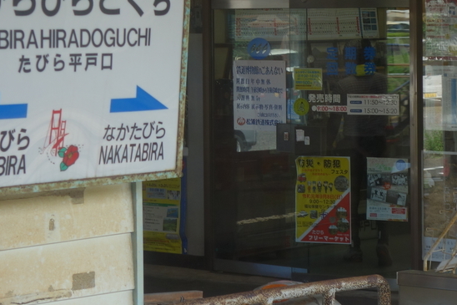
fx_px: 2056
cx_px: 216
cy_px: 49
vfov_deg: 8.4
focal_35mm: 162
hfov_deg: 12.7
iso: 125
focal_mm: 27.54
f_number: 4.5
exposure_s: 1/100
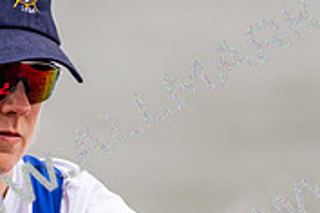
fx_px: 17519
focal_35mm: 1971
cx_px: 121
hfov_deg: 1.0
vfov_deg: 0.7
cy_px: 264
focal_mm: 600
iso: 800
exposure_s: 1/2500
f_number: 4
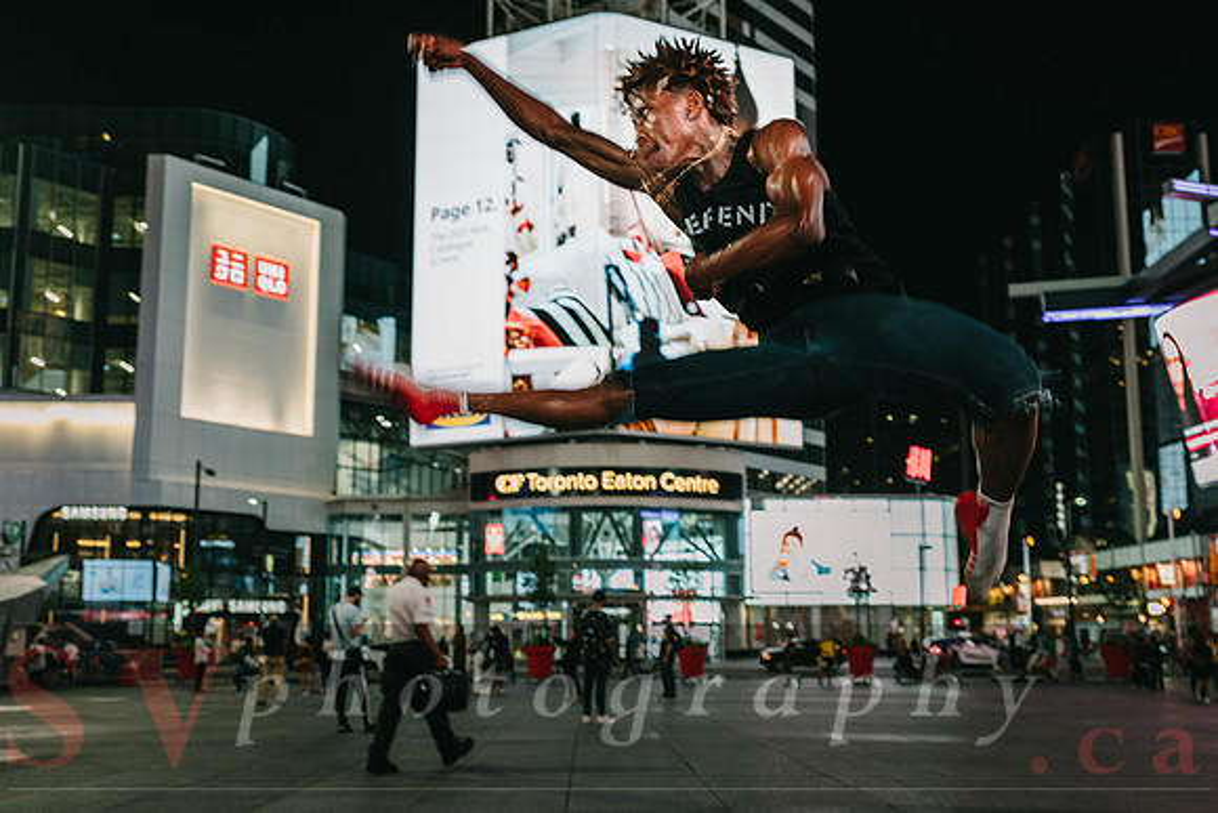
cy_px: 495
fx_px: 1061
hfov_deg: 59.7
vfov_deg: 41.7
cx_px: 611
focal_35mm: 31
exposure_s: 1/60
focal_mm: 32.6
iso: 1600
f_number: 4
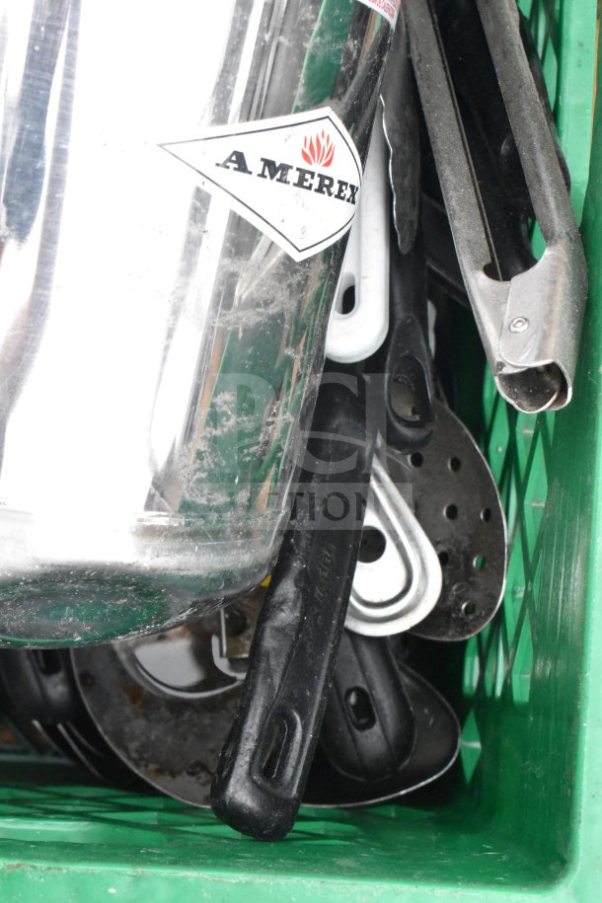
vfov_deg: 29.9
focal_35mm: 68
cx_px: 301
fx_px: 1693
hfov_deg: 20.2
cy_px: 452
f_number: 13
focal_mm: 45
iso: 6400
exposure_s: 1/640
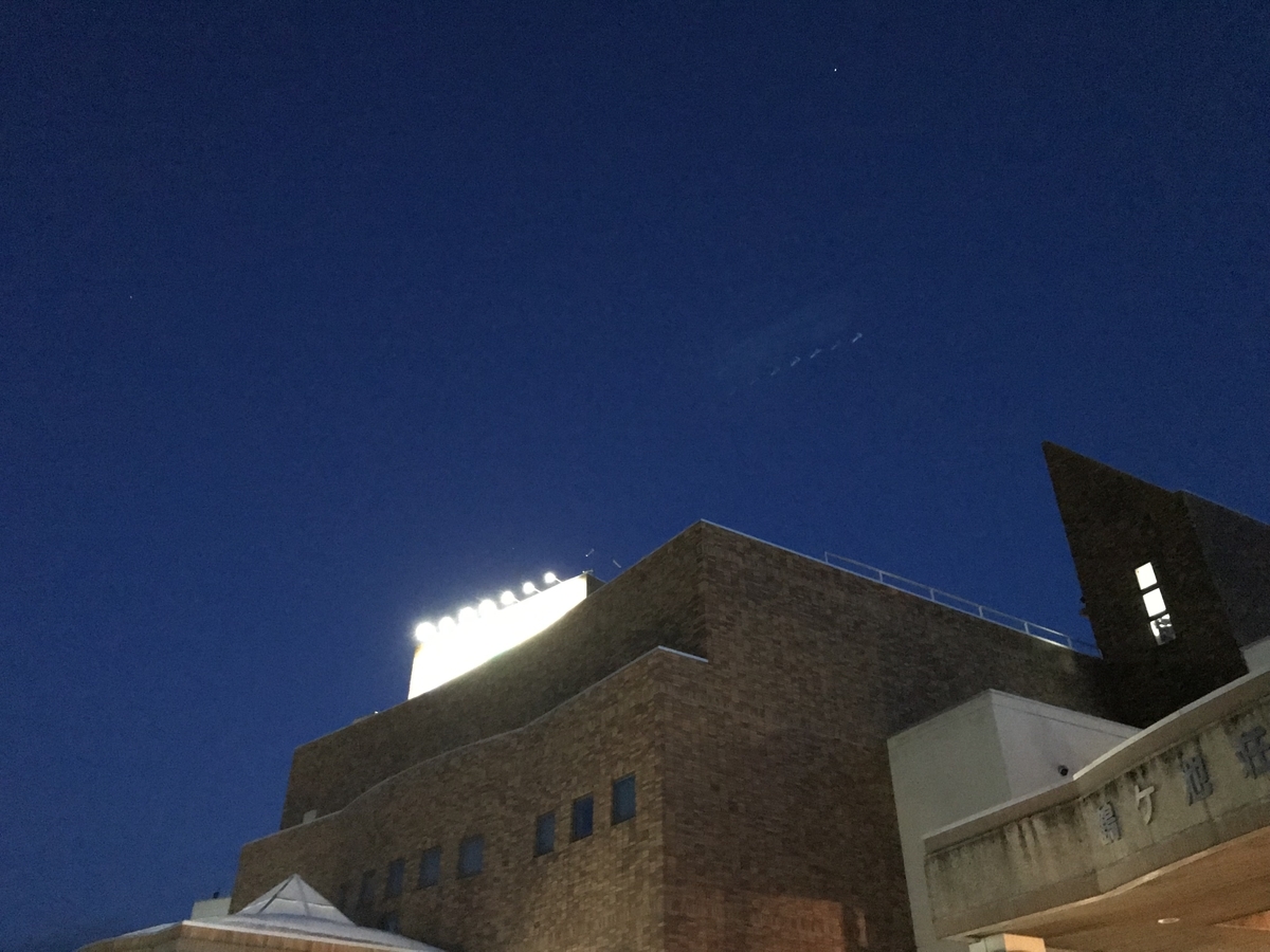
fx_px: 1027
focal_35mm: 28
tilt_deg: +35.9
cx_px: 635
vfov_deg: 49.7
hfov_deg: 63.4
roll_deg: +1.1
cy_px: 476
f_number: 1.8
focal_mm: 3.99
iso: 1000
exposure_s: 1/4
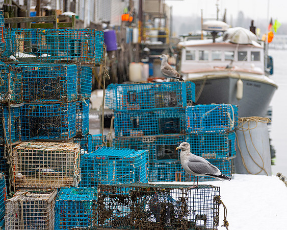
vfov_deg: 9.6
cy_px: 115
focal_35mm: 160
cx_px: 148
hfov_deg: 12.0
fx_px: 1361
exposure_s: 1/250
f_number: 4.8
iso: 500
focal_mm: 140
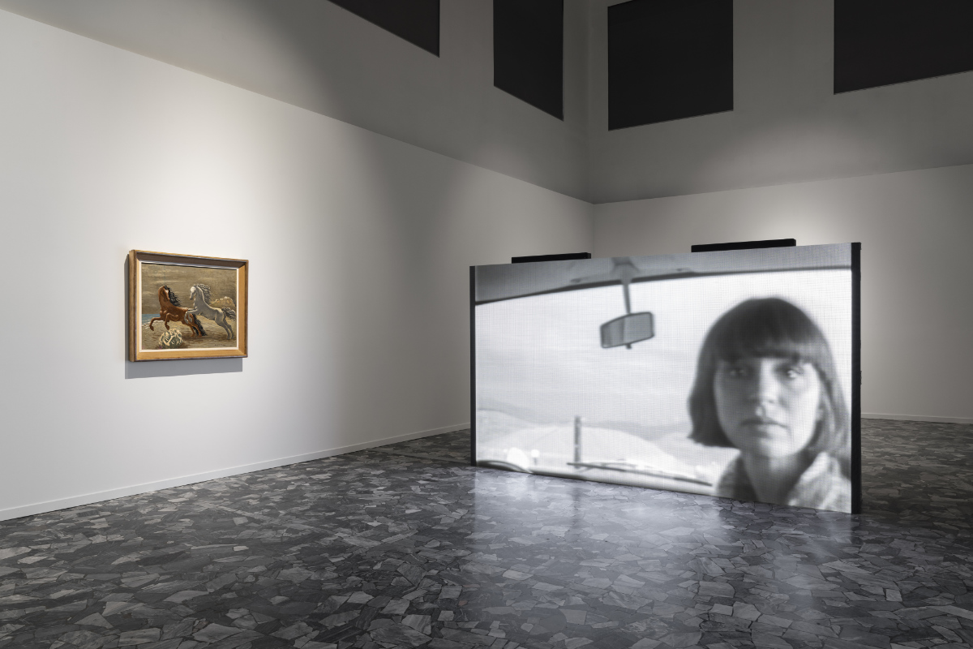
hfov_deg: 71.5
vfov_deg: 51.3
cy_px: 324
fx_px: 676
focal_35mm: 25
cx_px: 486
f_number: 11
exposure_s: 1.6
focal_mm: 25
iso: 100
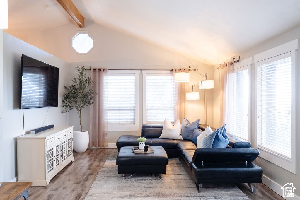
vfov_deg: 49.6
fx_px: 217
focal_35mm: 26
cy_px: 100
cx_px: 150
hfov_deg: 69.4
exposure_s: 1/60
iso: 1600
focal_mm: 17.4
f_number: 4
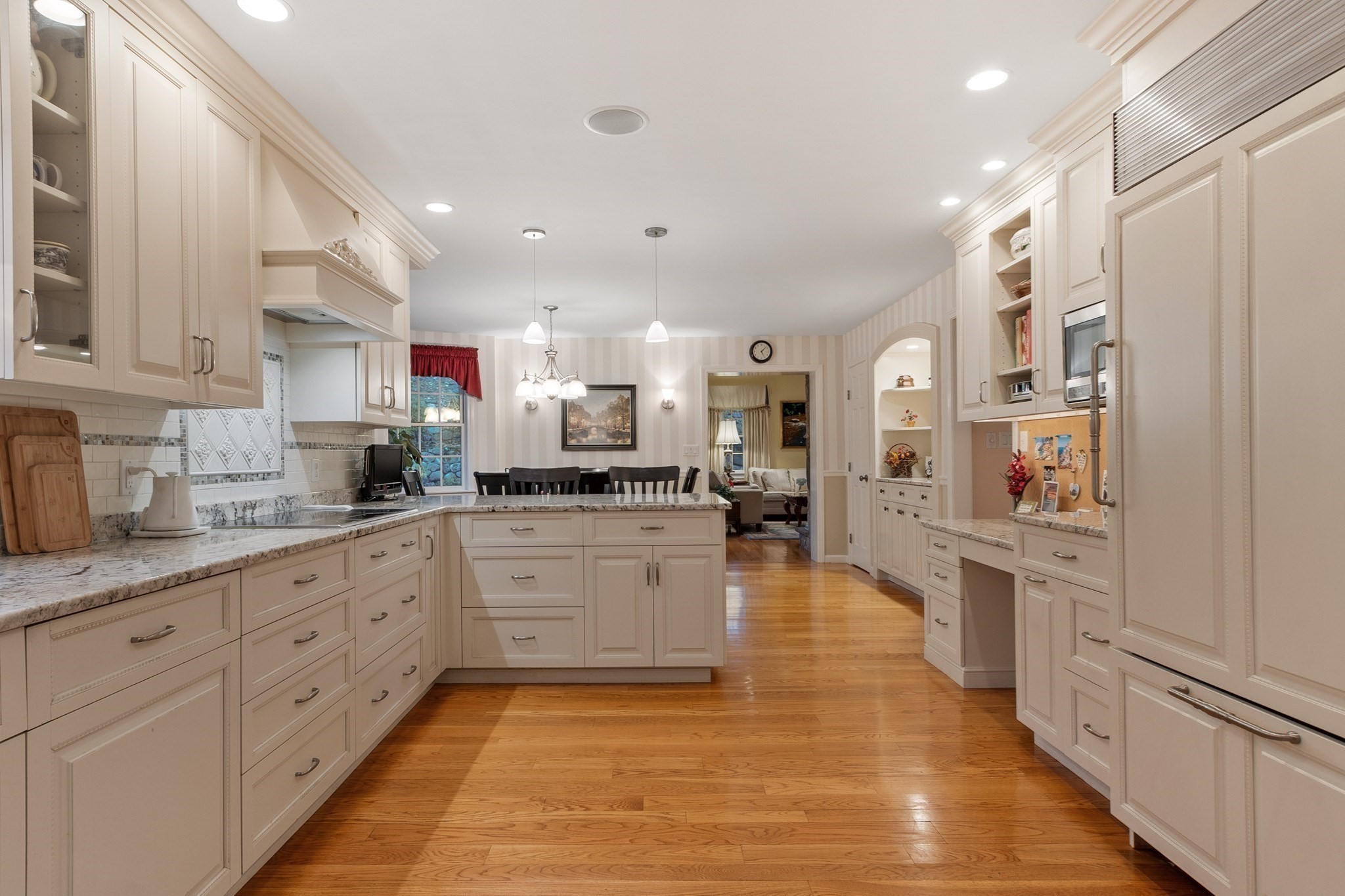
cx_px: 672
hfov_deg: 90.0
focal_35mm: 18
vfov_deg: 67.4
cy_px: 448
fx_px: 672
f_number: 8
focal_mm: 12
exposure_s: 1.3
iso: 320
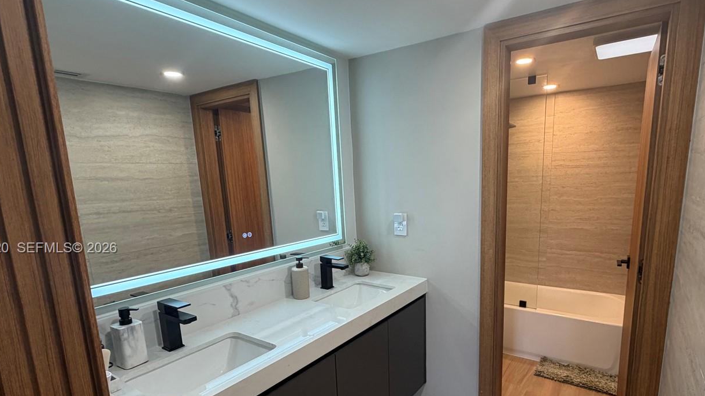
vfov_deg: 55.2
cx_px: 399
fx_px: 374
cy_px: 249
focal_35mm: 20
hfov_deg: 86.2
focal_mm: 2.22
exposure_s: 1/120
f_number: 2.2
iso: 250
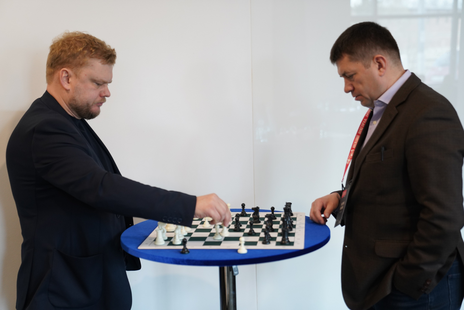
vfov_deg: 25.1
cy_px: 155
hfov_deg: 36.9
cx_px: 232
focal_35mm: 54
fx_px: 696
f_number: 2.8
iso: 1250
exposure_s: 1/100
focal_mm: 54
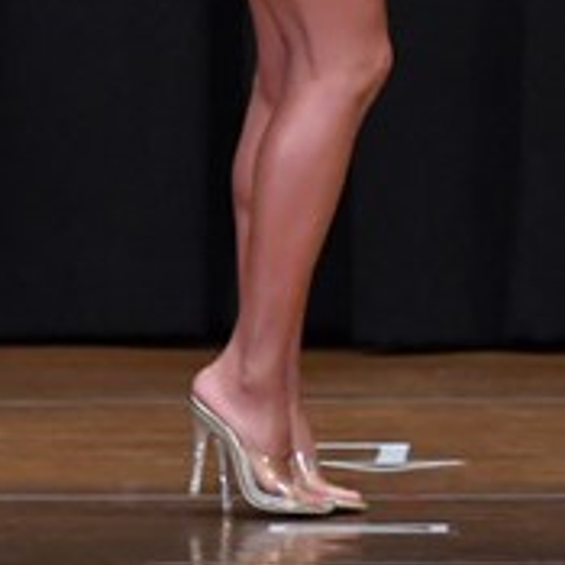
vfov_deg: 1.9
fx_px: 16638
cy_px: -223
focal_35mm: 901
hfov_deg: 1.9
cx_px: 347
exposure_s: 1/400
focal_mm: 160
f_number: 5.6
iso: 6400
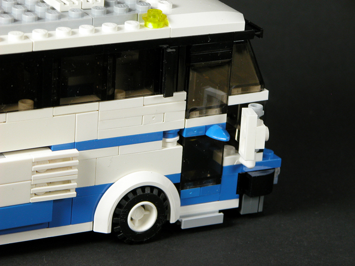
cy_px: 133
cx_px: 178
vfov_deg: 8.4
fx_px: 1805
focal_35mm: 176
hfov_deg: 11.2
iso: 100
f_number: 6.3
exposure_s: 1/8
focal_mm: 44.7
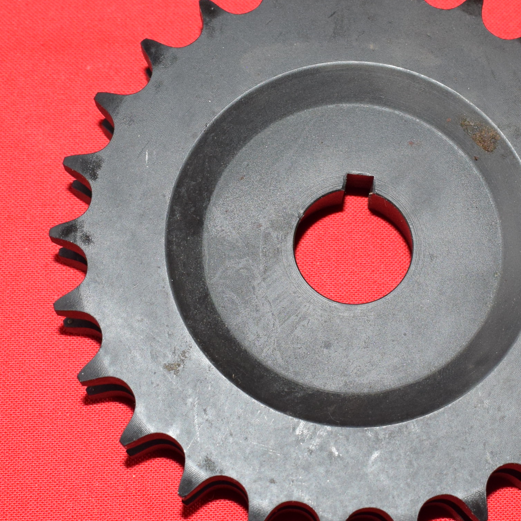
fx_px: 1550
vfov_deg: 19.1
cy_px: 242
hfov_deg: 19.0
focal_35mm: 91
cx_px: 334
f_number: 5.6
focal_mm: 24
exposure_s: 1/160
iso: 800
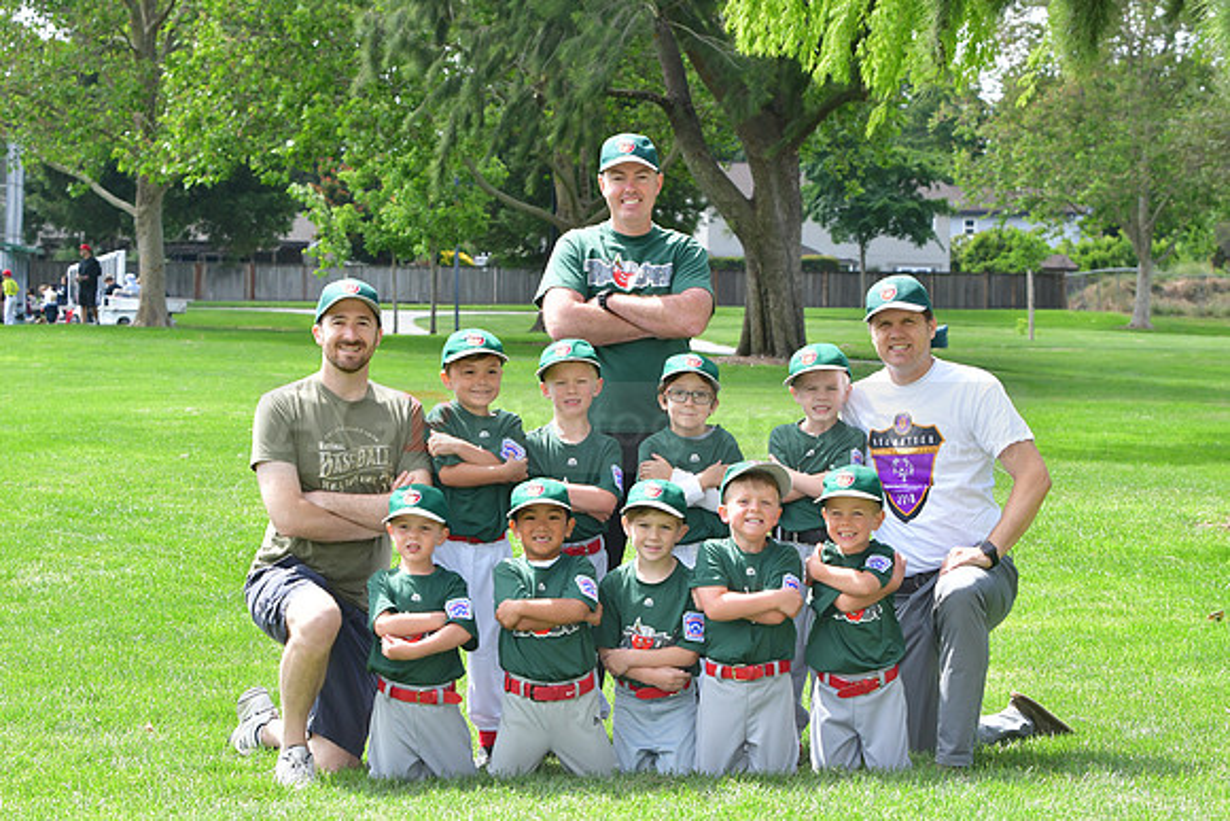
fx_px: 4101
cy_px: 410
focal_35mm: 120
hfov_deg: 17.1
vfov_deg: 11.4
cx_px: 615
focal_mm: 80
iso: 500
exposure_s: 1/640
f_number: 8
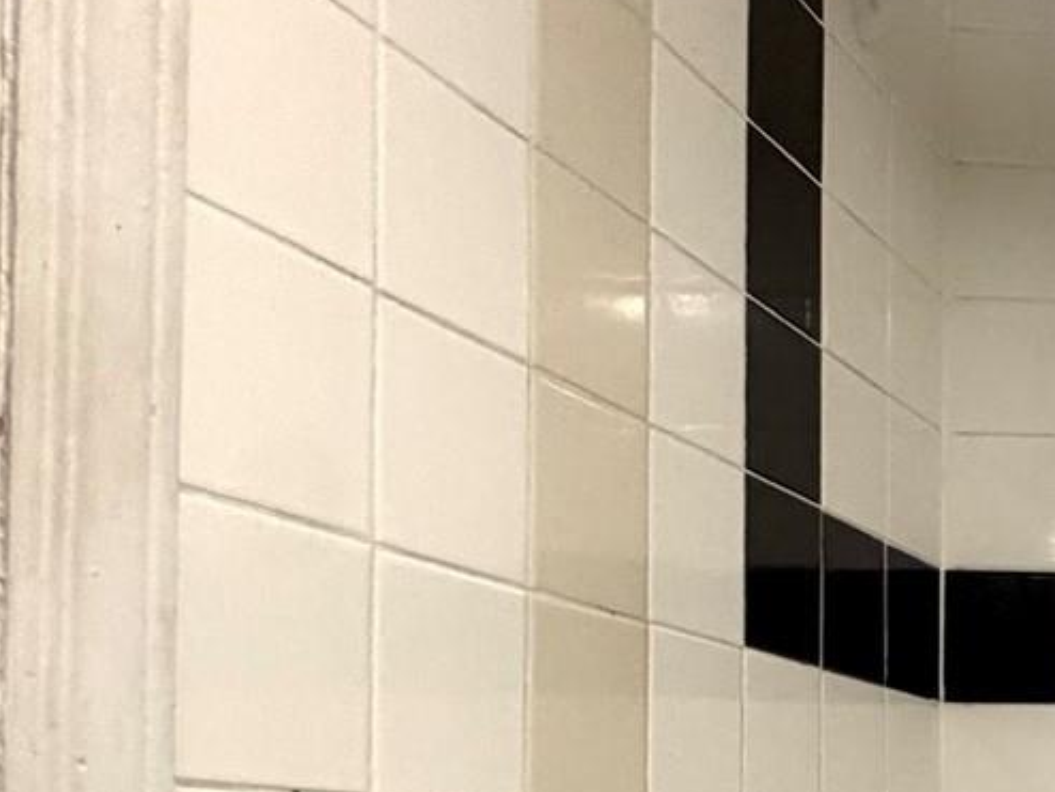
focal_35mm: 58
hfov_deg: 22.7
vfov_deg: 23.8
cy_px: 858
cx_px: 1796
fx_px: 1769
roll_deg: +0.4
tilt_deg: +0.8
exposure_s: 1/60
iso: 250
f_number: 2.2
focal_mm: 2.22
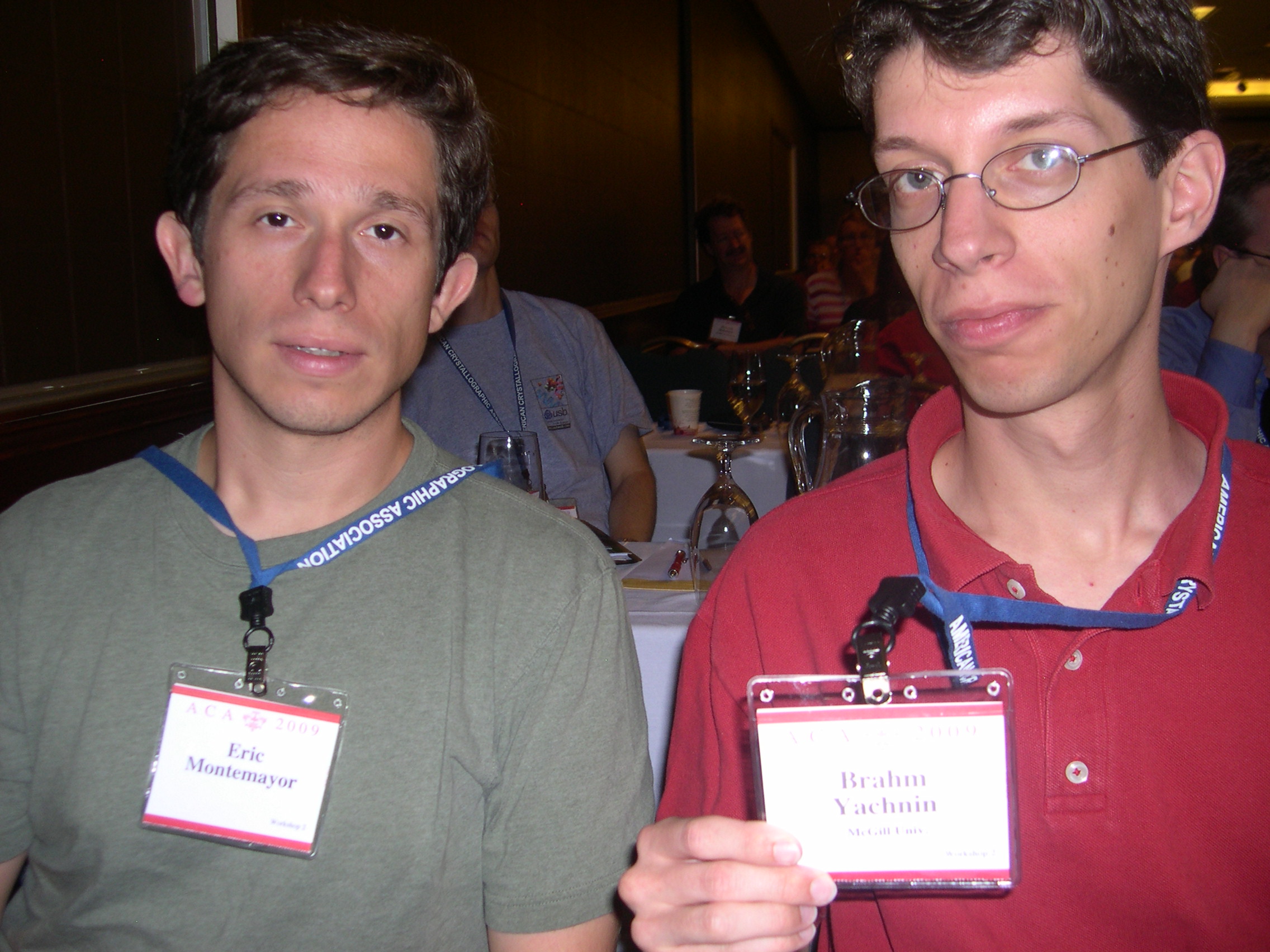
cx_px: 635
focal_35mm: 38
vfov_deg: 37.7
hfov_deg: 49.0
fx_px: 1394
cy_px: 476
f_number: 2.8
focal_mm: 8
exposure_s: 1/60
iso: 100
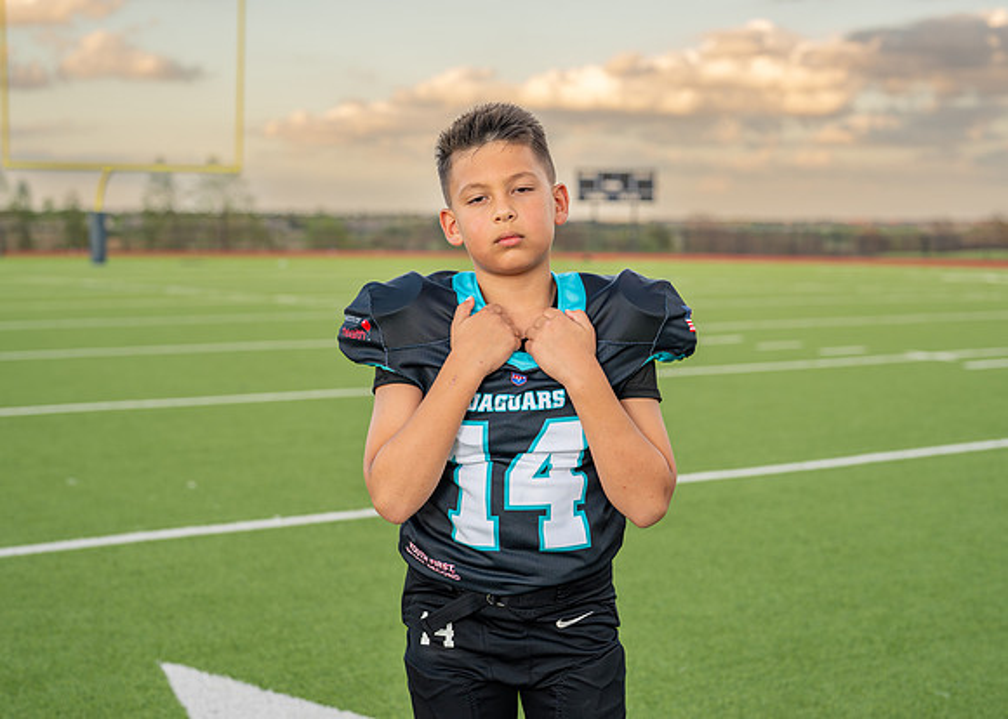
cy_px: 332
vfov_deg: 24.1
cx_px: 519
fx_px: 1683
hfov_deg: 33.3
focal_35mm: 59
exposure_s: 1/400
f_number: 3.2
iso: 200
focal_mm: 50
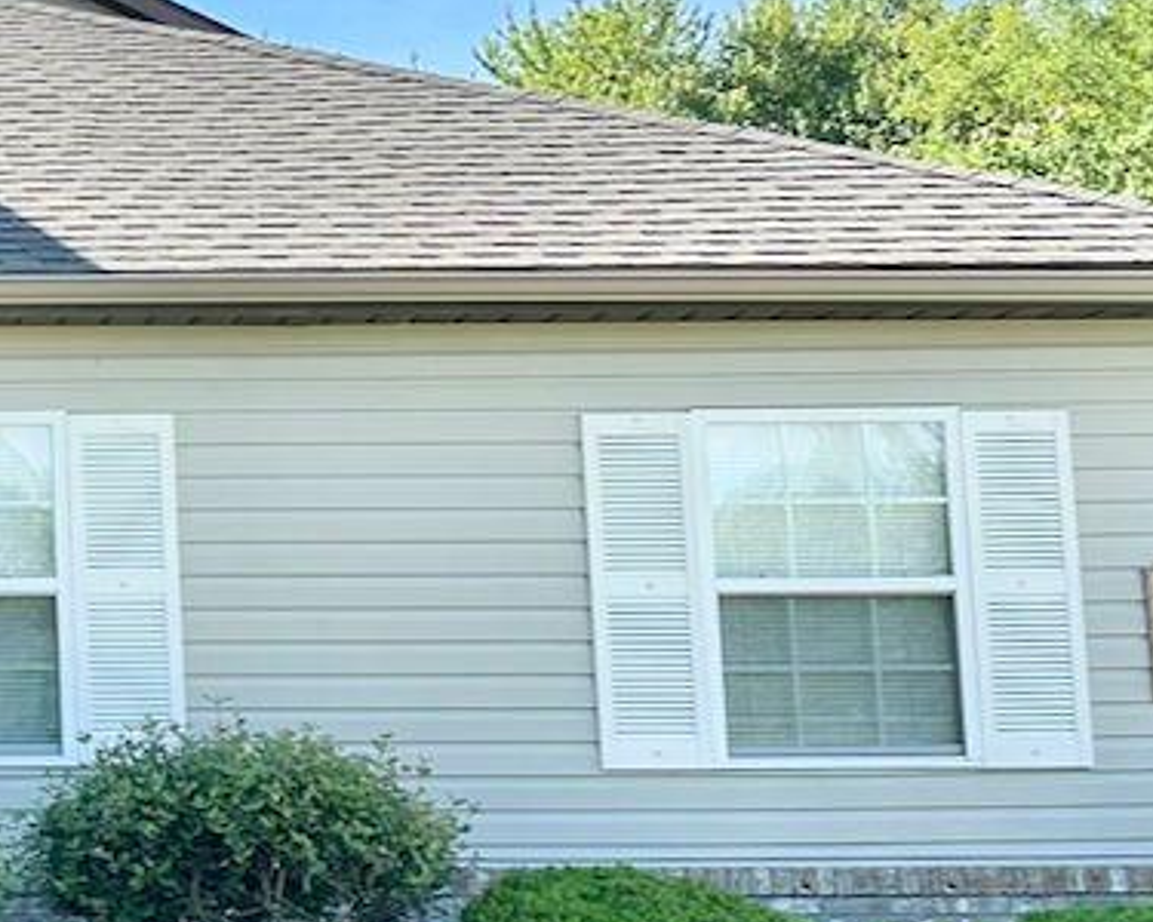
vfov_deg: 19.1
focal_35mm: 80
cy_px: 232
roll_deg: +0.5
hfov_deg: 22.2
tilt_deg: +8.8
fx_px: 2730
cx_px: -200
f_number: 1.78
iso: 80
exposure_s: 1/2591
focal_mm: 6.86
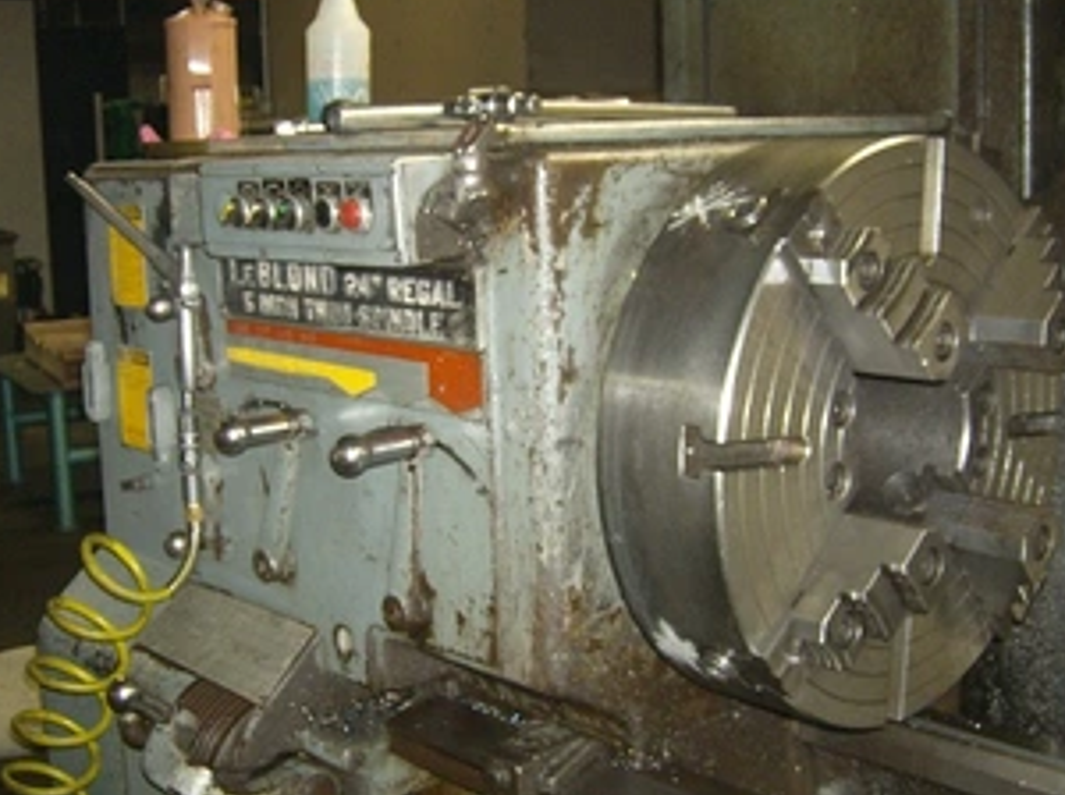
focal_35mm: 48
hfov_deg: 39.7
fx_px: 1474
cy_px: 422
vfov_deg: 30.2
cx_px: 515
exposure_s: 1/60
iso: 200
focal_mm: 6
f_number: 2.8
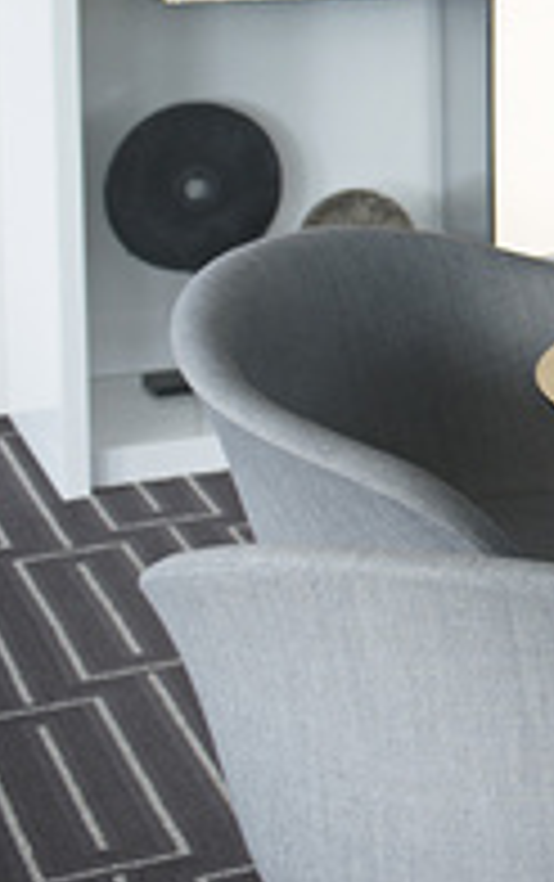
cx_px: 1428
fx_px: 2890
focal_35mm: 120
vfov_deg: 16.9
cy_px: -63
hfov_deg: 9.5
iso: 200
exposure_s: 1/160
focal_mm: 35
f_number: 4
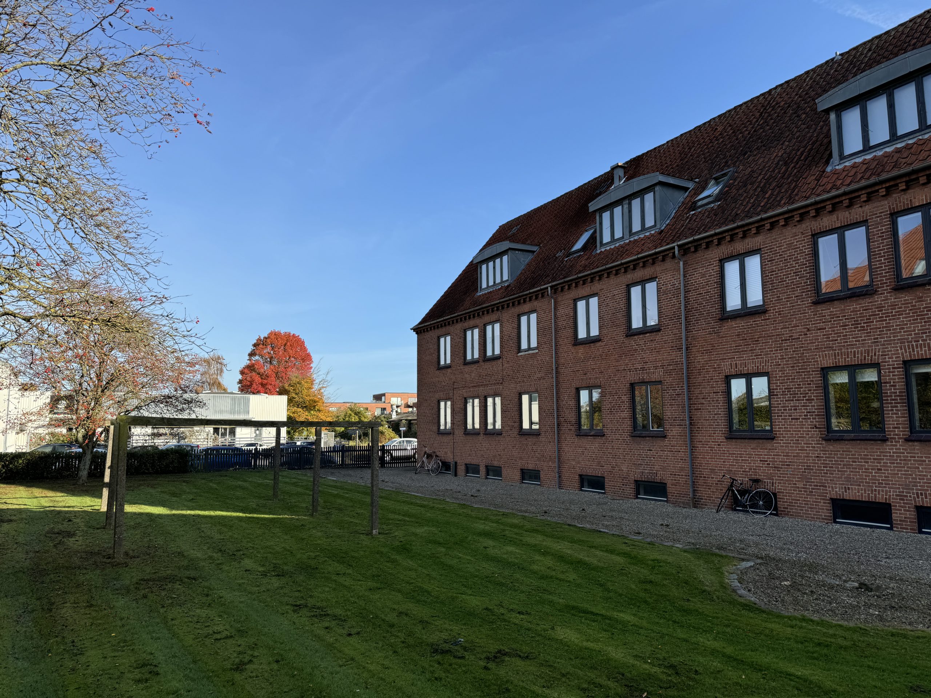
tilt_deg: +6.7
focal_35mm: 24
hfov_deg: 71.6
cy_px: 349
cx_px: 466
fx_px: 645
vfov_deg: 56.8
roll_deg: +0.6
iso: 80
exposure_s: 1/2604
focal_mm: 6.76
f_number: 1.78
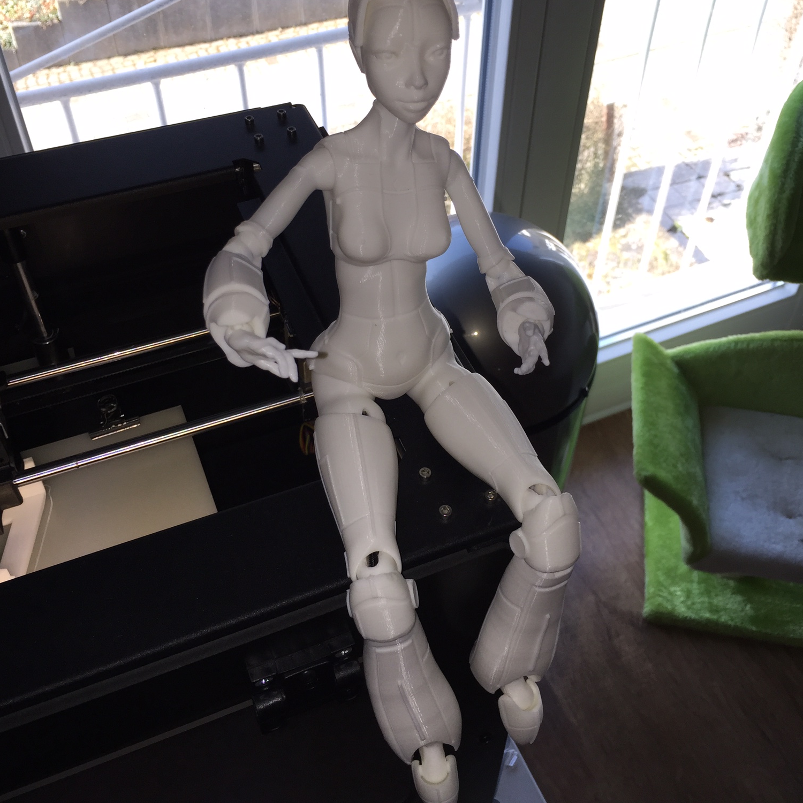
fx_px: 919
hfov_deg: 47.2
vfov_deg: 47.1
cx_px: 401
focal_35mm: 35
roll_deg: -2.6
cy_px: 340
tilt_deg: -44.1
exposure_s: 1/120
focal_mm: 4.15
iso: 32
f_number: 2.2
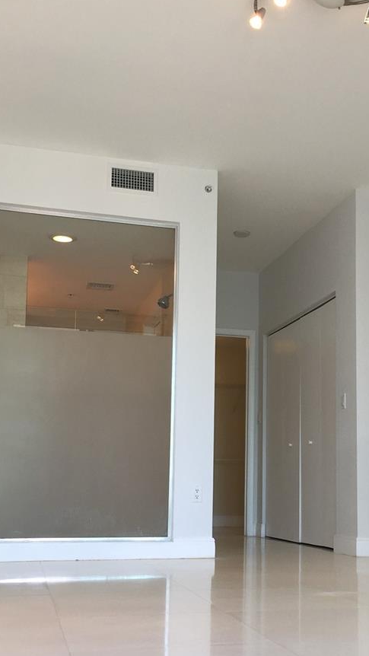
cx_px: 240
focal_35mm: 44
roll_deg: -0.6
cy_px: 403
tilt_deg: +7.0
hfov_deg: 27.0
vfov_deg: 46.1
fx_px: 765
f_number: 2.2
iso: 25
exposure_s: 1/84
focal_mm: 4.15
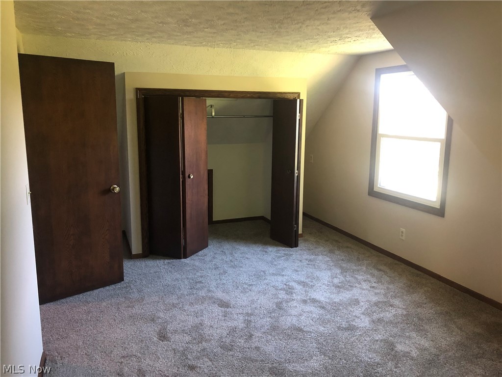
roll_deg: +0.2
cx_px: 251
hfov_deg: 63.4
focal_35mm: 28
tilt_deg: -10.6
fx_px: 406
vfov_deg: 49.7
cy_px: 188
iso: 80
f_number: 1.8
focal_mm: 3.99
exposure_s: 1/15
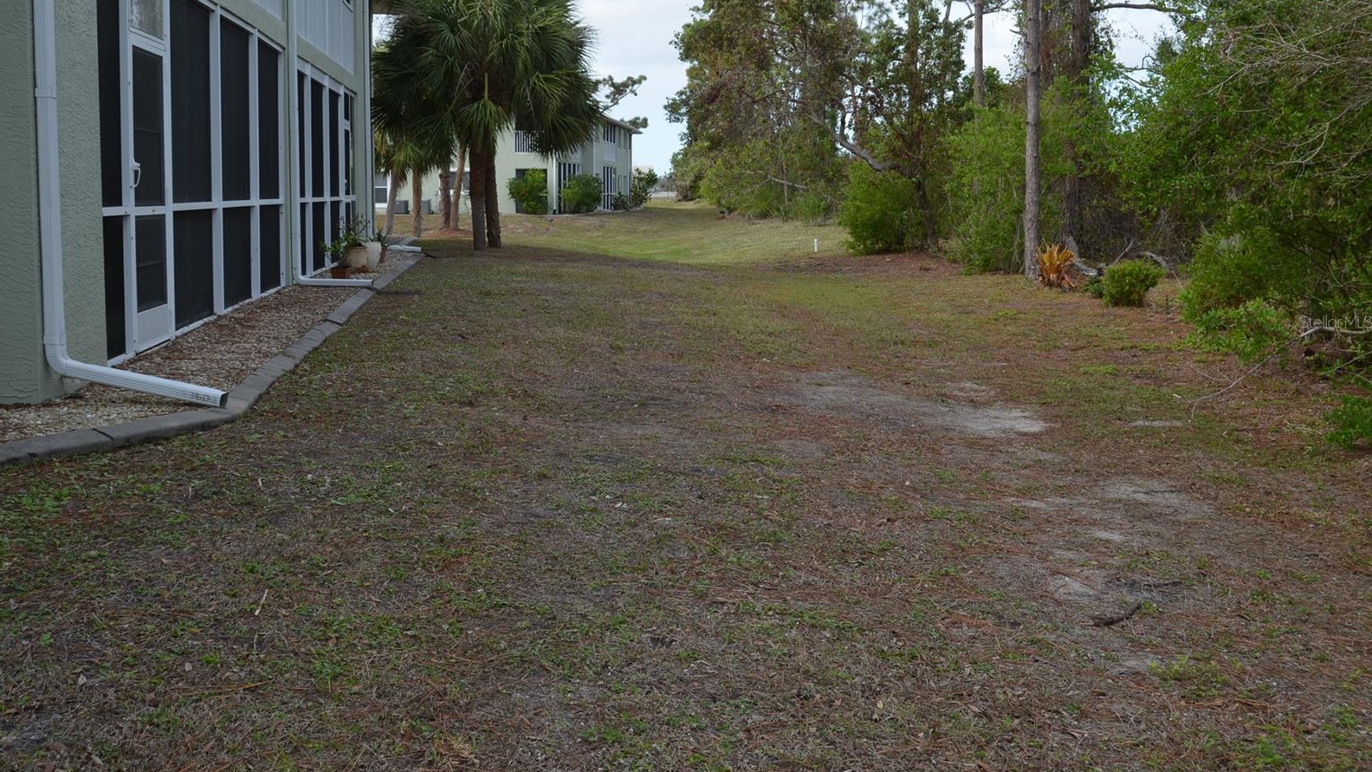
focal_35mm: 38
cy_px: 322
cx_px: 683
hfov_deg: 52.8
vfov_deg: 31.1
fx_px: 1382
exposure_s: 1/250
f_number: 8
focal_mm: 24
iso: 200
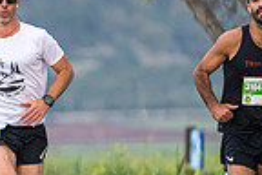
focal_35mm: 803
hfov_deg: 2.6
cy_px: 125
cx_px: -40
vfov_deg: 1.7
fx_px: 5844
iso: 800
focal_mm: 200
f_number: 2.8
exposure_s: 1/800
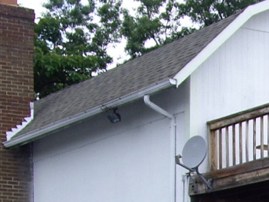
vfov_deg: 8.2
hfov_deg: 10.7
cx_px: 485
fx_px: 1346
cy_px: 406
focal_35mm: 173
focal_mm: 7.9
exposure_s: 1/125
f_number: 5.6
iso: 50
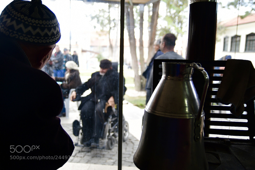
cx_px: 128
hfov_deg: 53.1
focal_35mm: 36
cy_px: 85
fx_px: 255
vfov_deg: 36.9
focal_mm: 24
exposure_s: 1/200
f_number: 2.8
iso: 250
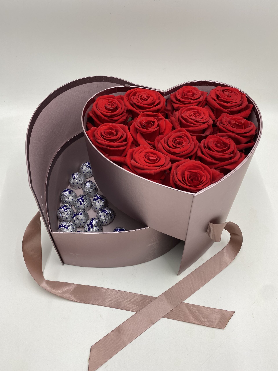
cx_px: 139
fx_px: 278
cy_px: 186
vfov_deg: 67.3
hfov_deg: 53.1
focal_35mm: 26
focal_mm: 4.25
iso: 40
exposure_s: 1/104
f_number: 1.8
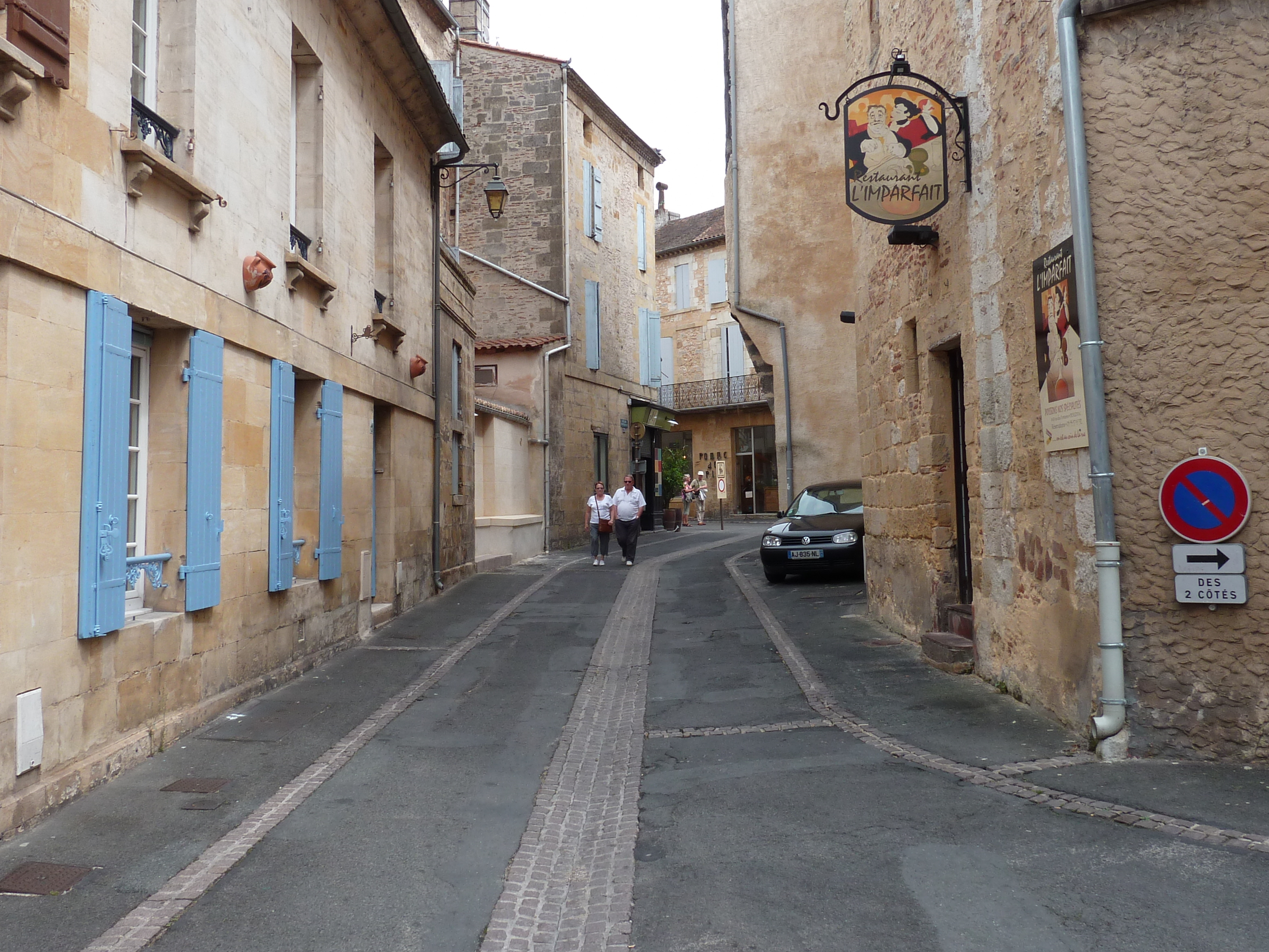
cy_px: 424
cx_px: 646
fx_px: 1173
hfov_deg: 56.8
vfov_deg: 44.1
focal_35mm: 32
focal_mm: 4.1
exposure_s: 1/250
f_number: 4
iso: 80
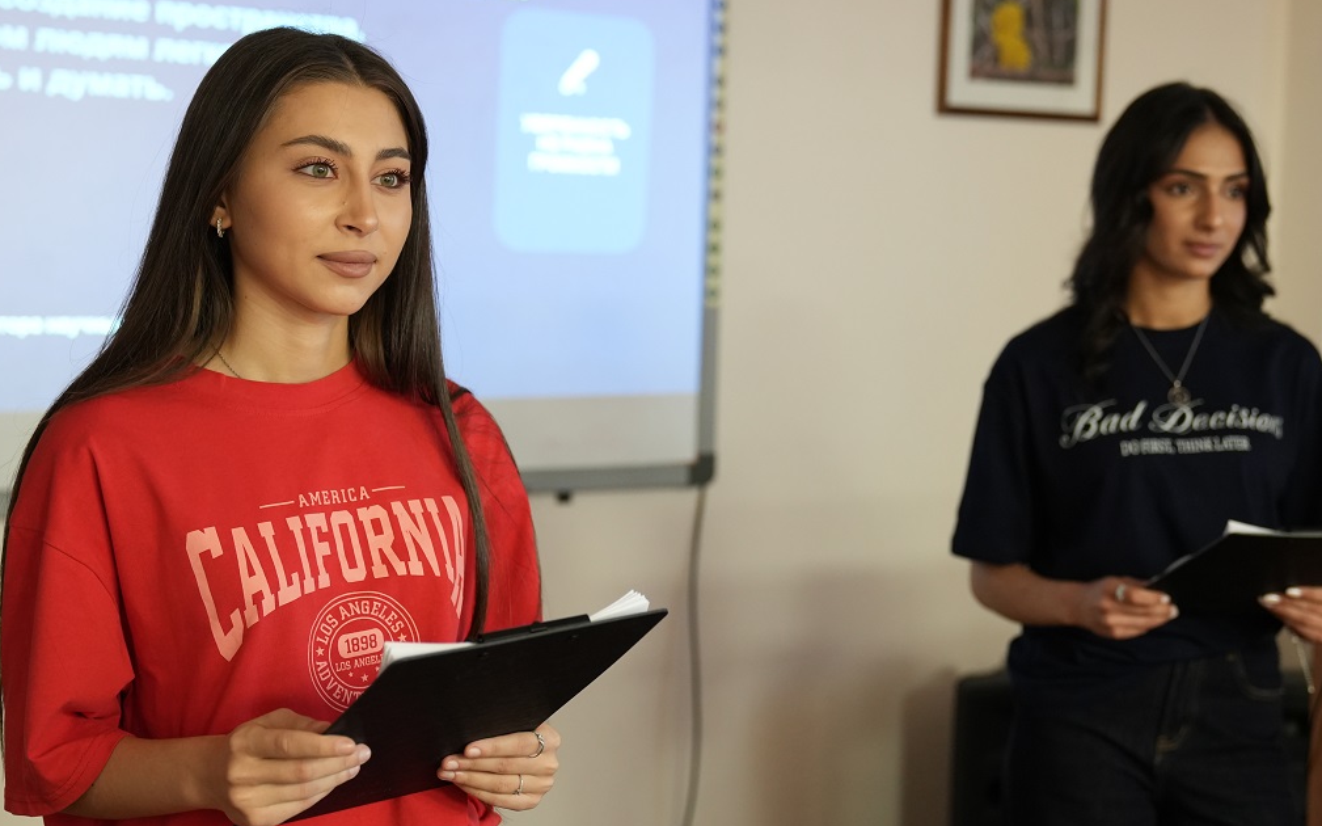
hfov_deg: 30.2
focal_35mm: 68
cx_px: 734
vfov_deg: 19.1
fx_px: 2449
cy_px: 418
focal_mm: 48
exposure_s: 1/50
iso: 2000
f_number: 2.8
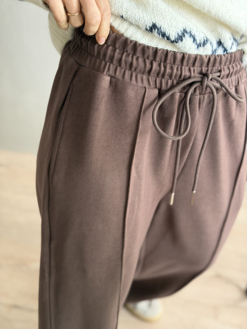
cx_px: 124
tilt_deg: -50.1
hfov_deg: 30.3
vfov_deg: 39.7
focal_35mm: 48
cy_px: 164
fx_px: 457
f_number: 1.78
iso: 320
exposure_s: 1/40
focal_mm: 6.76
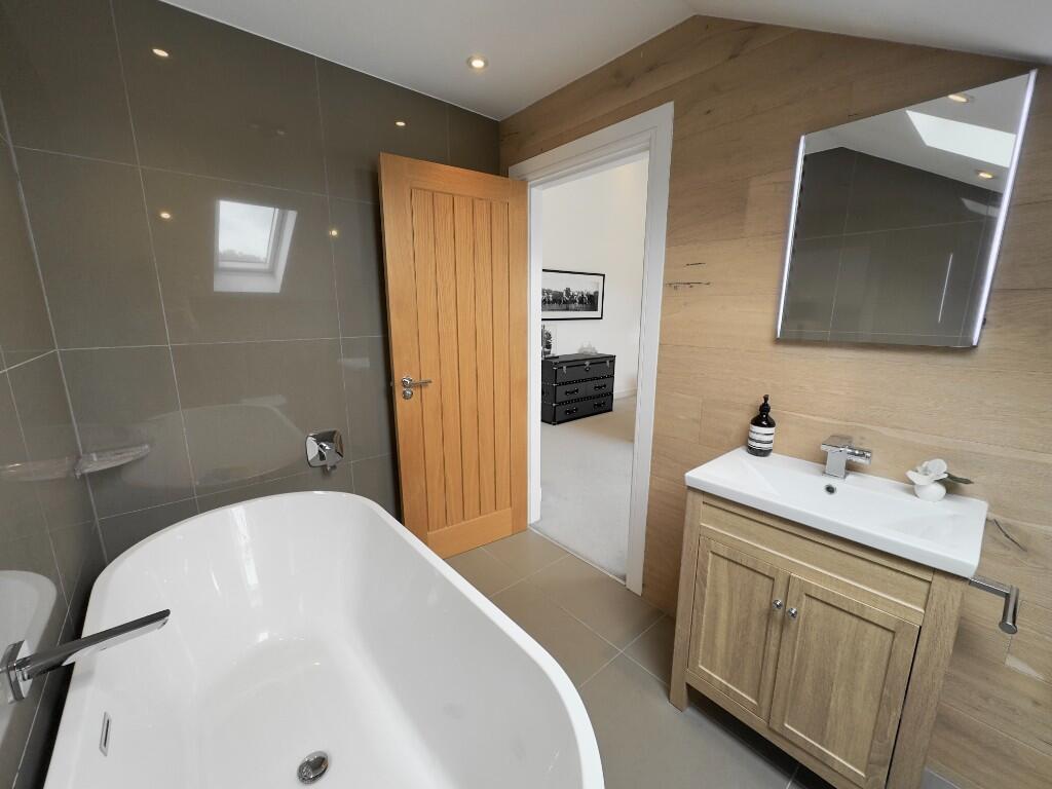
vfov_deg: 85.7
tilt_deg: -11.6
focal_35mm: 14
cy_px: 394
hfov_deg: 102.1
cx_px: 526
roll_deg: +0.0
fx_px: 425
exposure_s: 1/100
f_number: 2.2
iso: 64
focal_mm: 2.22
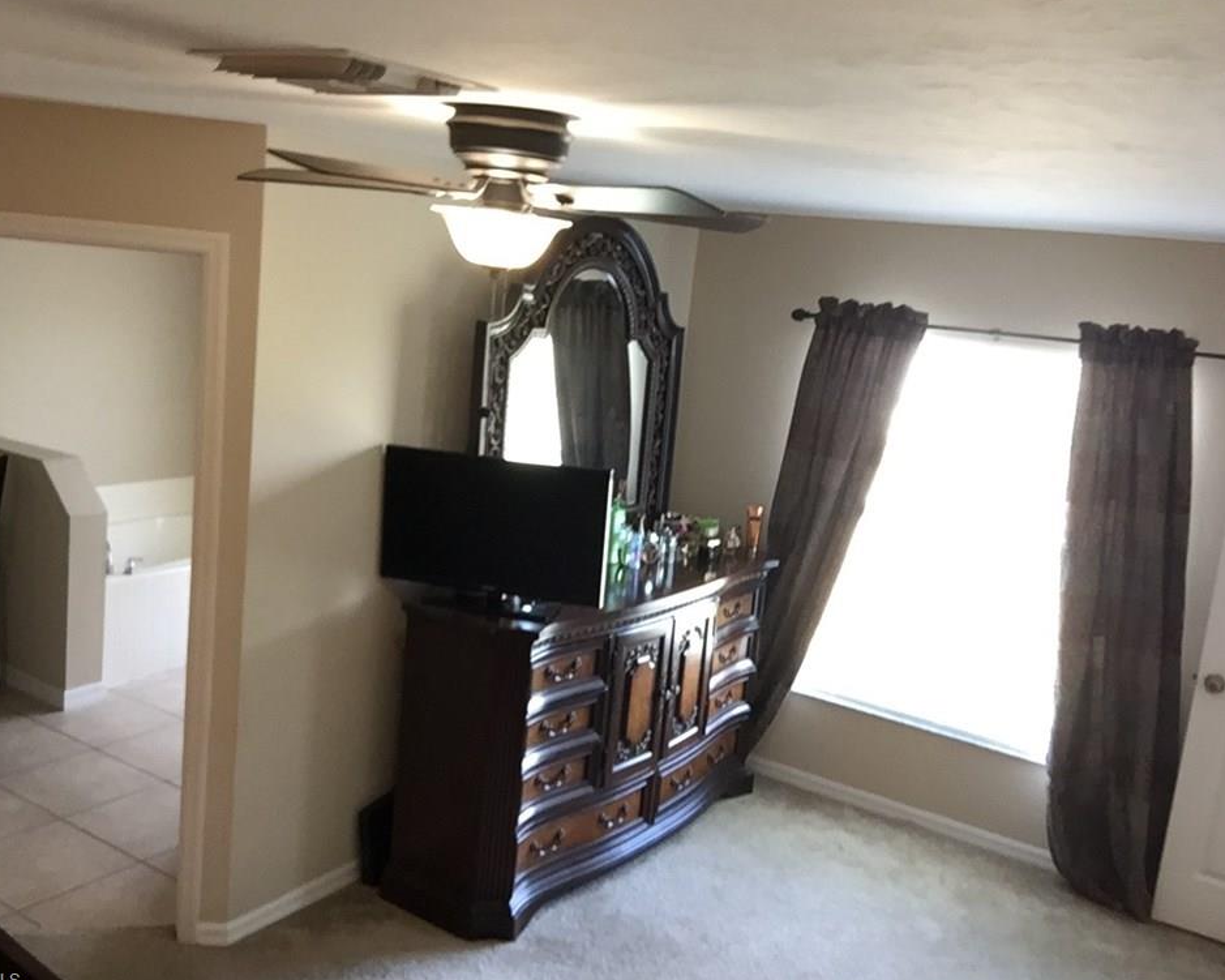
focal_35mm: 33
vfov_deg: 44.5
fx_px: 1196
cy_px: 492
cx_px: 592
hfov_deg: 54.2
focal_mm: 2.65
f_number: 2.2
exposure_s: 1/30
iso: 100
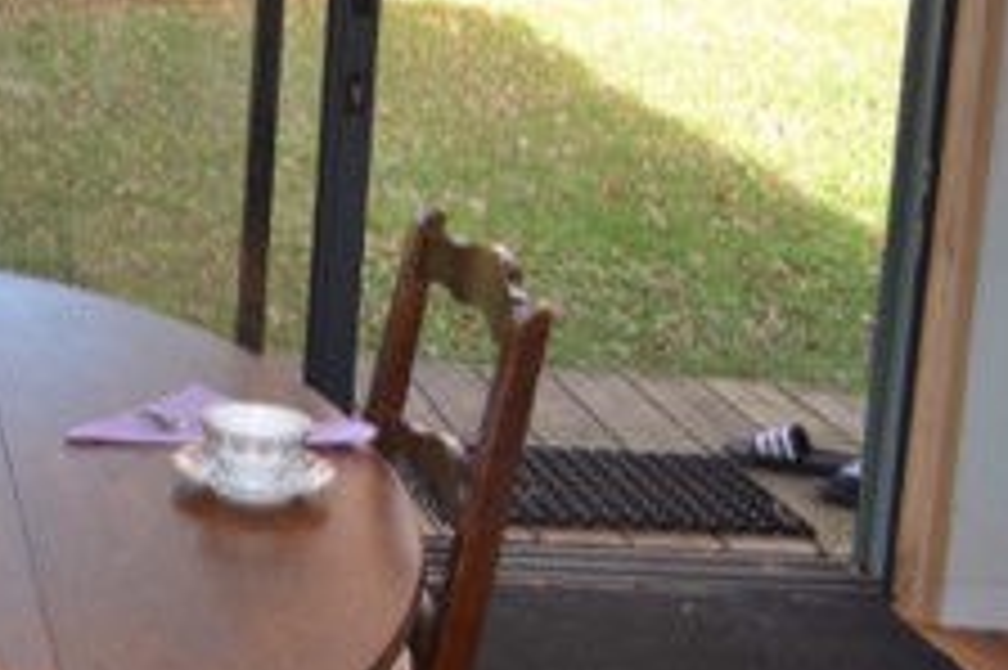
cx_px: -374
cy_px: 54
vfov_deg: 17.4
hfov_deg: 22.8
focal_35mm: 77
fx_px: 2154
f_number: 4
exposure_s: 1/125
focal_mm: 18
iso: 220
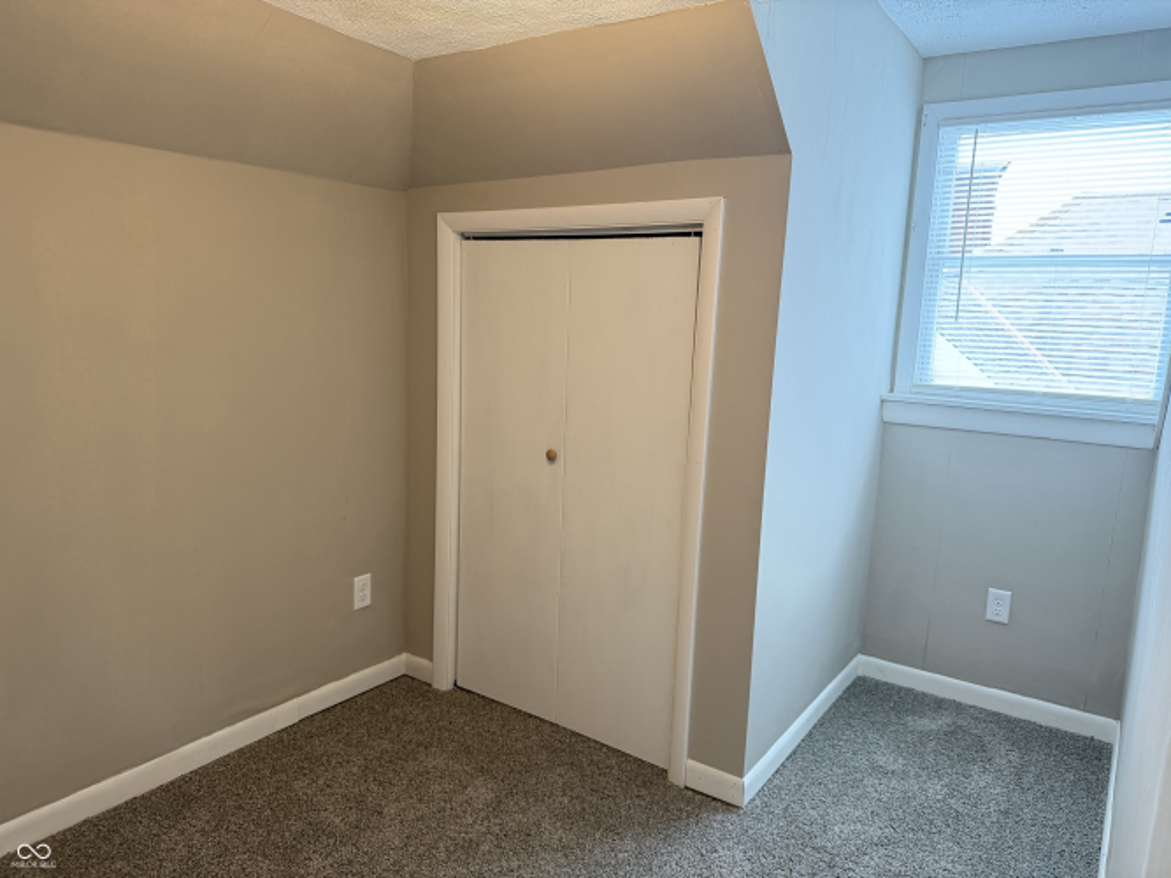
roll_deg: -2.0
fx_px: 812
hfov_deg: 71.6
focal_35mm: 24
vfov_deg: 56.8
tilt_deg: -8.9
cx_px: 586
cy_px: 439
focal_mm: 6.76
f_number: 1.78
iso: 250
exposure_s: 1/60
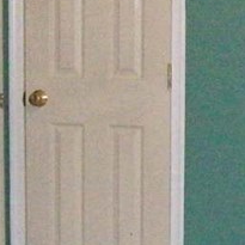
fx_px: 1273
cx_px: 176
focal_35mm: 159
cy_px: 116
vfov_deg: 11.0
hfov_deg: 11.0
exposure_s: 1/128
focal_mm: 6
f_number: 2.7
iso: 800
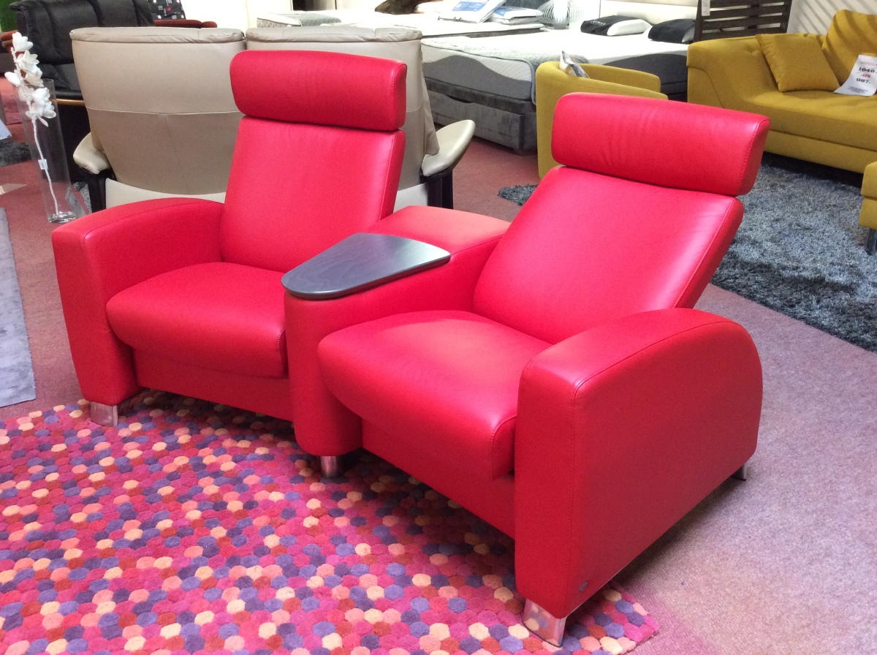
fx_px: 809
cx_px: 438
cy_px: 328
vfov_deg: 44.0
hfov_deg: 56.9
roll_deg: +2.8
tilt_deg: -25.7
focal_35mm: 32
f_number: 2.4
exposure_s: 1/24
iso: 200
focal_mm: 3.3
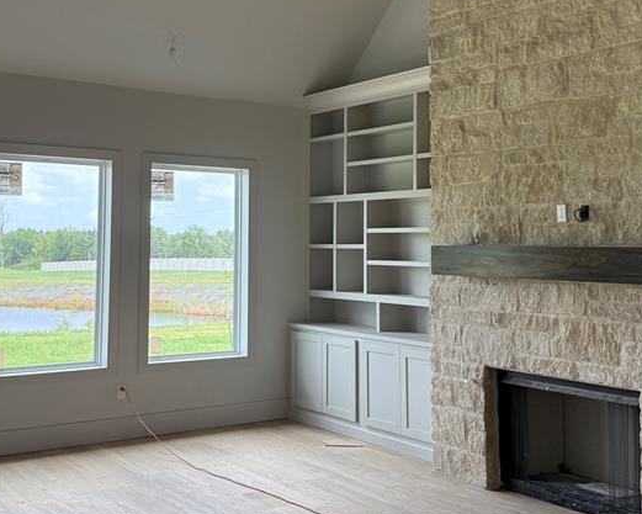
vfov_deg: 32.6
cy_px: 185
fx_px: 874
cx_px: 283
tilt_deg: +4.6
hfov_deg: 40.3
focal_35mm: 46
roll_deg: -0.4
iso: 100
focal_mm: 6.76
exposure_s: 1/293
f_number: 1.78
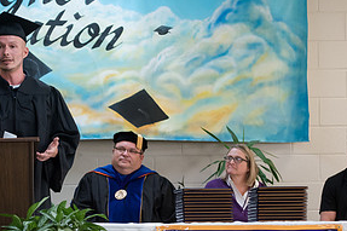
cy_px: 189
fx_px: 1753
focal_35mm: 182
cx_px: 86
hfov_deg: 11.3
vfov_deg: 7.5
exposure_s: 1/200
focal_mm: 90
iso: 3200
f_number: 3.5
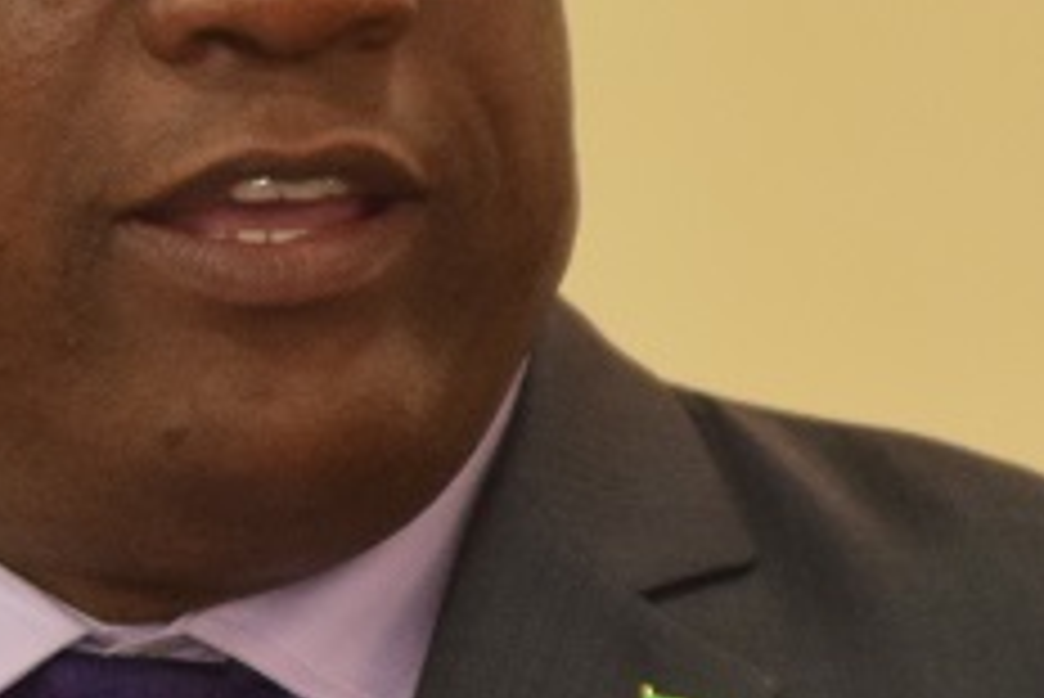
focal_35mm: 1019
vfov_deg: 1.4
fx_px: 29568
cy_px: 653
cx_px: 230
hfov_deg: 2.0
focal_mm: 150
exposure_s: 1/50
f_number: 5.6
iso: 800
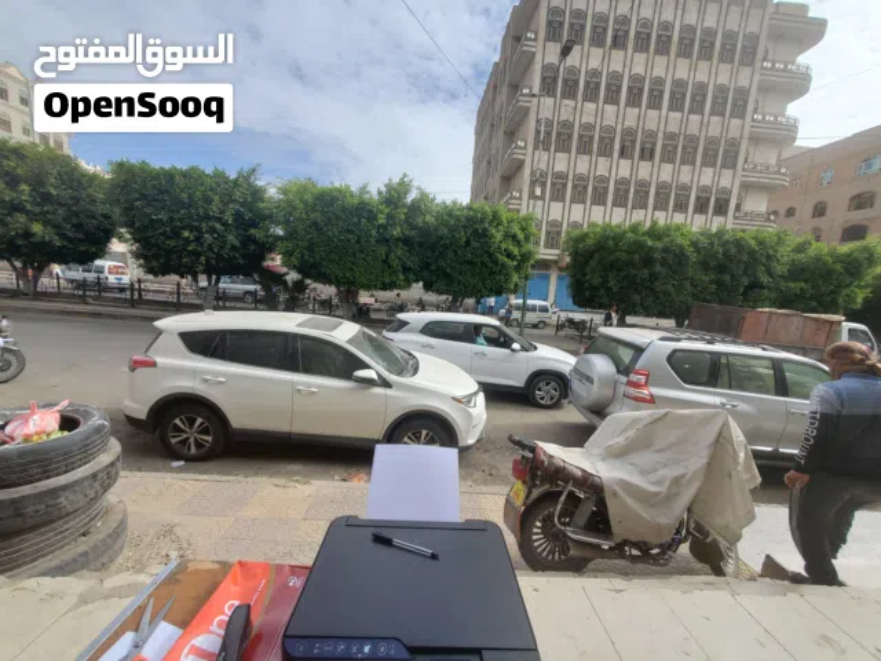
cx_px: 440
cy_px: 330
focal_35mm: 13
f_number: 2.2
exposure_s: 1/816
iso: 50
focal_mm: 1.8
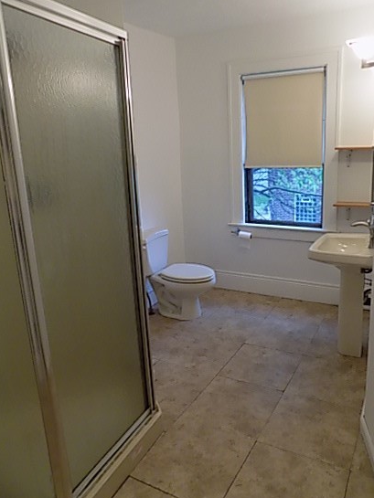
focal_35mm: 27
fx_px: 389
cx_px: 213
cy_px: 248
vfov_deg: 65.3
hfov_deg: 51.2
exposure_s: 1/30
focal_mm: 4
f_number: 3.1
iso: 280
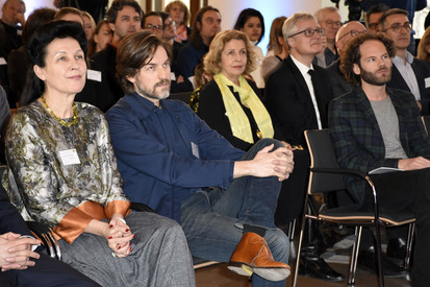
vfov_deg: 12.7
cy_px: 152
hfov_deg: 18.9
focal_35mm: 108
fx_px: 1289
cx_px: 218
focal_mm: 66
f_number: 6.3
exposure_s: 1/100
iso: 1600
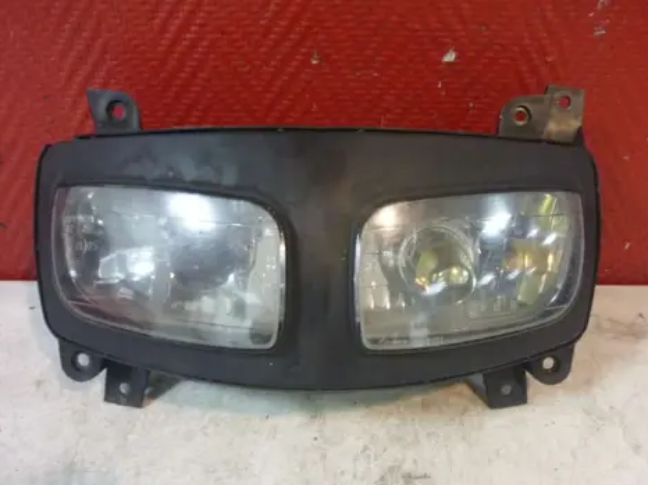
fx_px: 636
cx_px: 321
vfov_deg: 41.8
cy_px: 239
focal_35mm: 34
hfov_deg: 54.0
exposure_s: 1/8
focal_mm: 5.5
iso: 400
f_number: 2.8
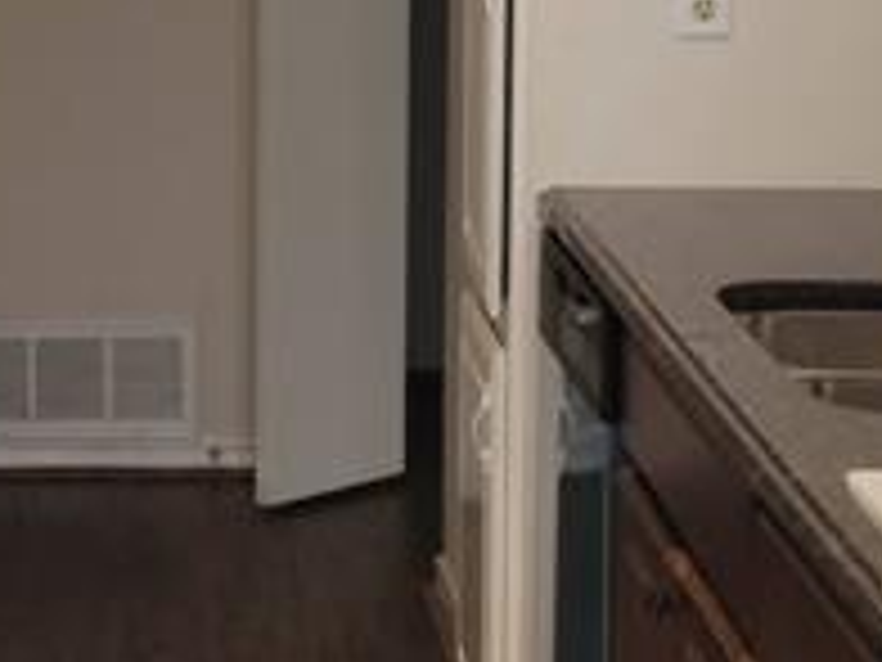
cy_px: 92
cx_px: 9
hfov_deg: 13.3
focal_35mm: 146
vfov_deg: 10.1
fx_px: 3720
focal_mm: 5.9
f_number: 2
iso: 80
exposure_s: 1/60
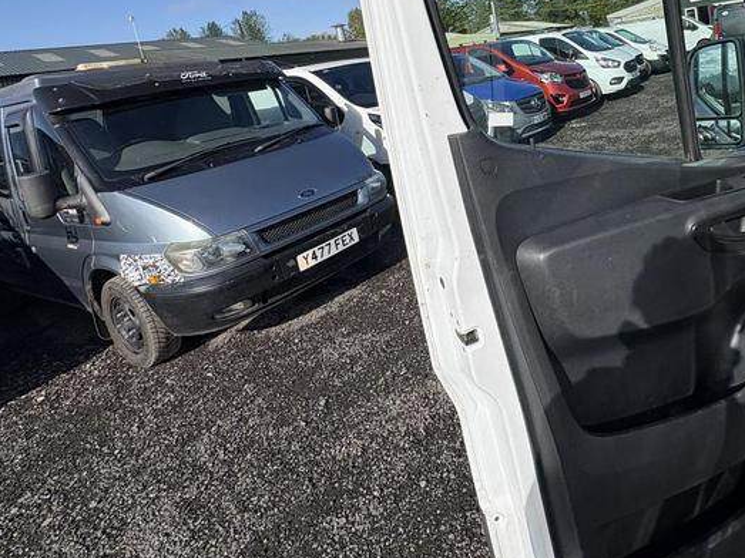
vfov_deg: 53.5
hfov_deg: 67.8
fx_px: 516
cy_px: 121
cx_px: 544
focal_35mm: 24
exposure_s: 1/1789
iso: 50
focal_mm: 2.22
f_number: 2.2
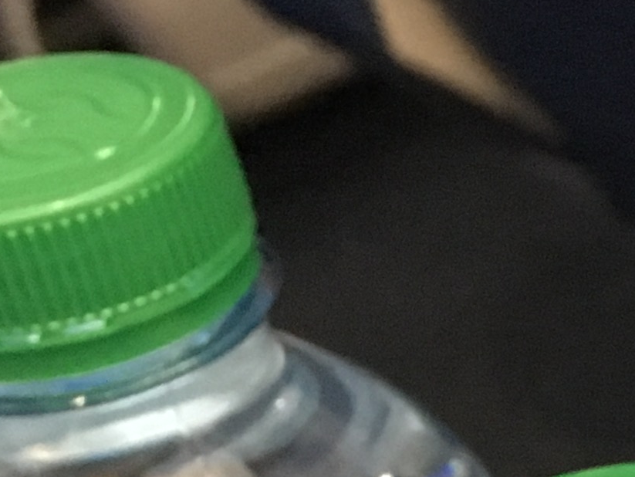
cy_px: 519
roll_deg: +0.7
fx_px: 2606
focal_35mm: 142
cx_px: 1551
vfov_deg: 10.3
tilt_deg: -35.7
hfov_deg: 11.4
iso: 500
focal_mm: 4.15
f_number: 2.2
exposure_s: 1/15
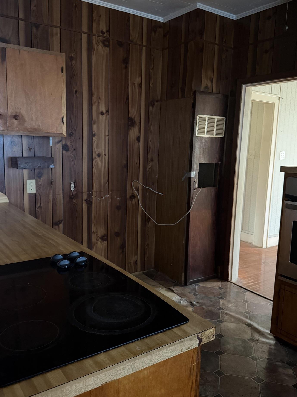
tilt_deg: -9.2
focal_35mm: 30
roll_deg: -1.4
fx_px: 343
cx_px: 138
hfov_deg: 46.8
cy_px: 203
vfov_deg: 60.0
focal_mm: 6.76
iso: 1250
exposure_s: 1/30
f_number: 1.78
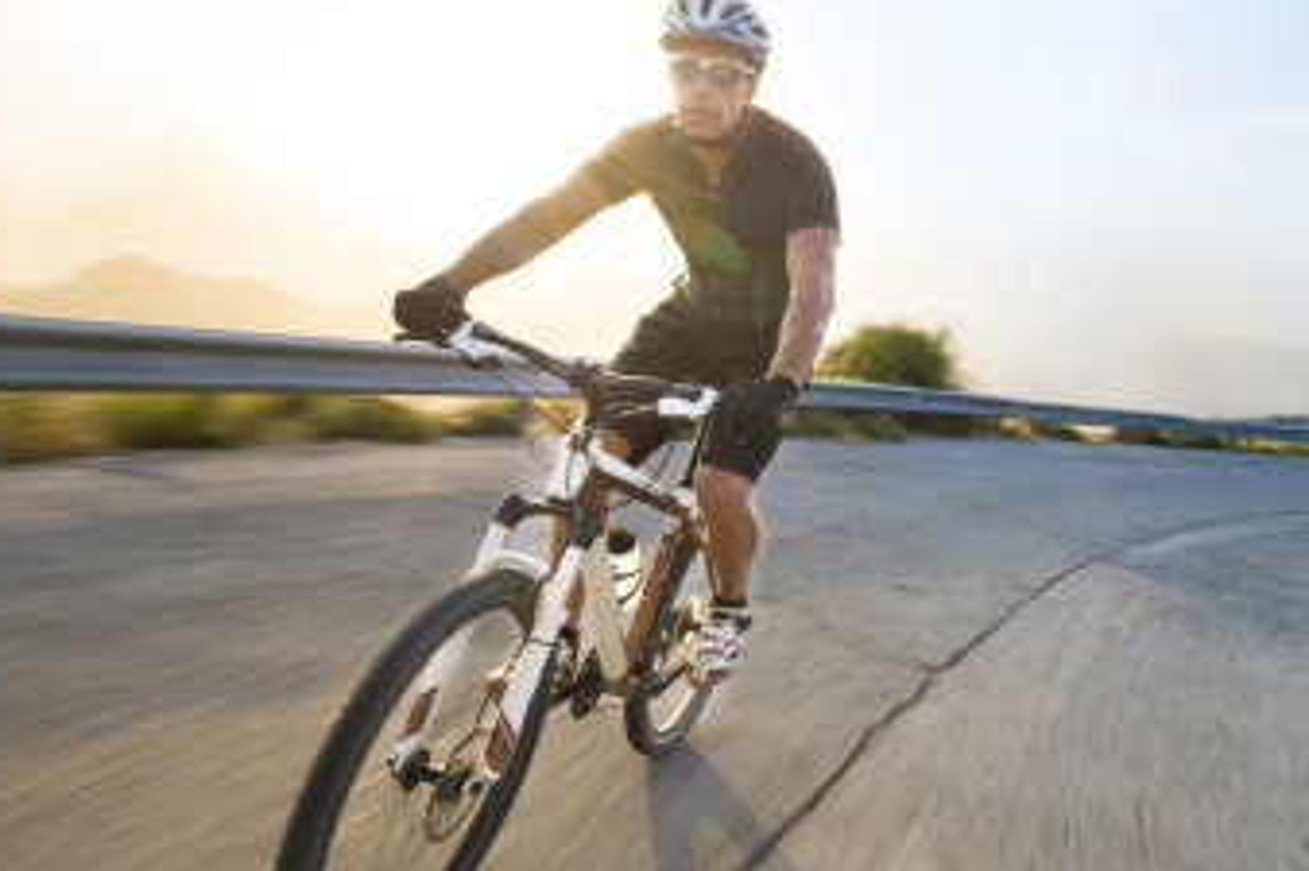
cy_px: 459
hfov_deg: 59.7
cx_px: 1007
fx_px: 1054
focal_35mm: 29
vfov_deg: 44.9
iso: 100
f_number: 10
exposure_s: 1/30
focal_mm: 16
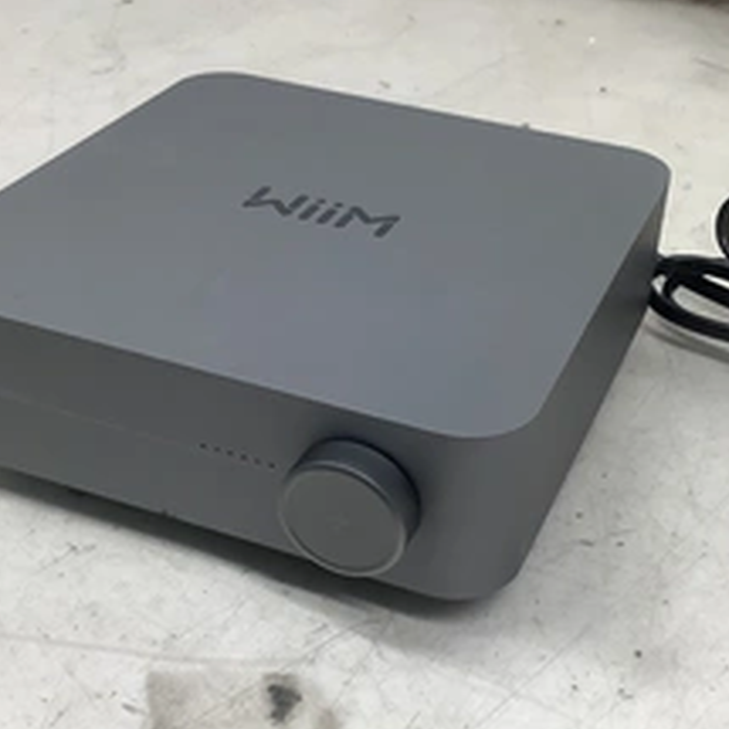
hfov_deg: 33.3
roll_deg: -2.2
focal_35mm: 51
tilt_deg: -35.3
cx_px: 420
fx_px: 1215
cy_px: 397
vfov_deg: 33.4
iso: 80
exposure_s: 1/120
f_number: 2.4
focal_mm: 3.3
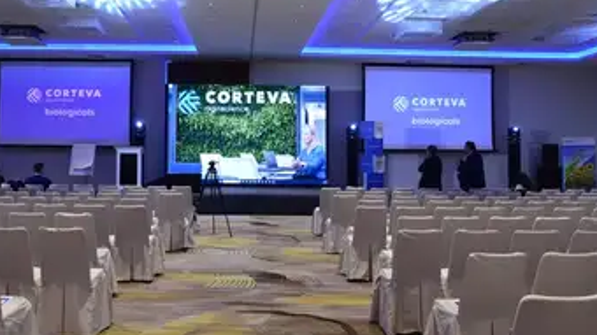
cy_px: 131
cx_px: 256
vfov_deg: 31.9
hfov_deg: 53.8
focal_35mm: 37
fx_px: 586
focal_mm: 30
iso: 2500
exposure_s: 1/200
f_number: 4.5
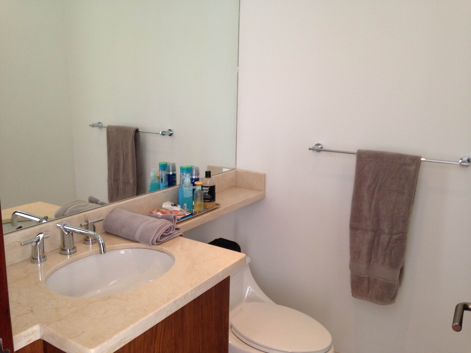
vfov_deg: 42.9
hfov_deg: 55.4
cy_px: 176
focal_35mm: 33
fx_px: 449
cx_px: 236
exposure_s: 1/20
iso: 100
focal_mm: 4.12
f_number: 2.4
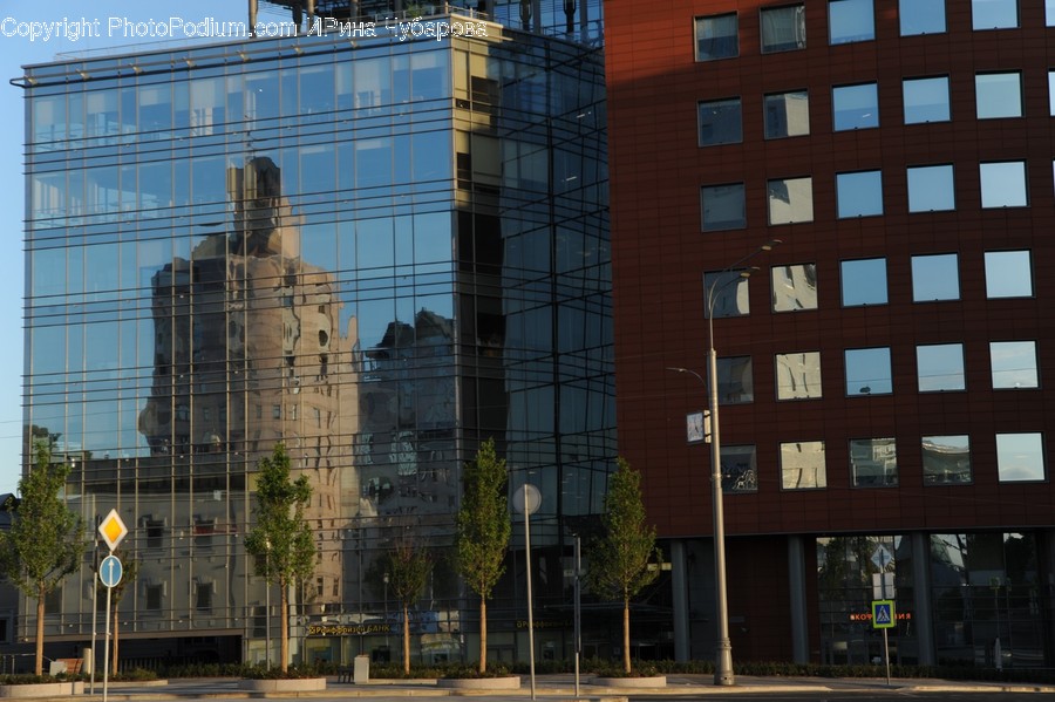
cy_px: 351
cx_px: 528
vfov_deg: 21.9
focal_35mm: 62
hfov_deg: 32.4
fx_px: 1816
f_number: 2.8
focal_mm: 62
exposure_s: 1/160
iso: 200
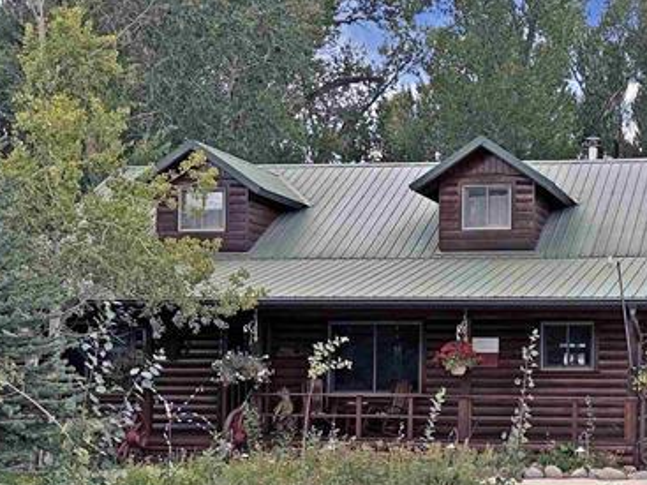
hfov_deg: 27.5
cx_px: 624
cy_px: 337
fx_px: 1252
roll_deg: +0.5
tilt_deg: +1.7
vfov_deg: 21.8
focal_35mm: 67
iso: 100
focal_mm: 6.76
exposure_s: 1/1361
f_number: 1.78
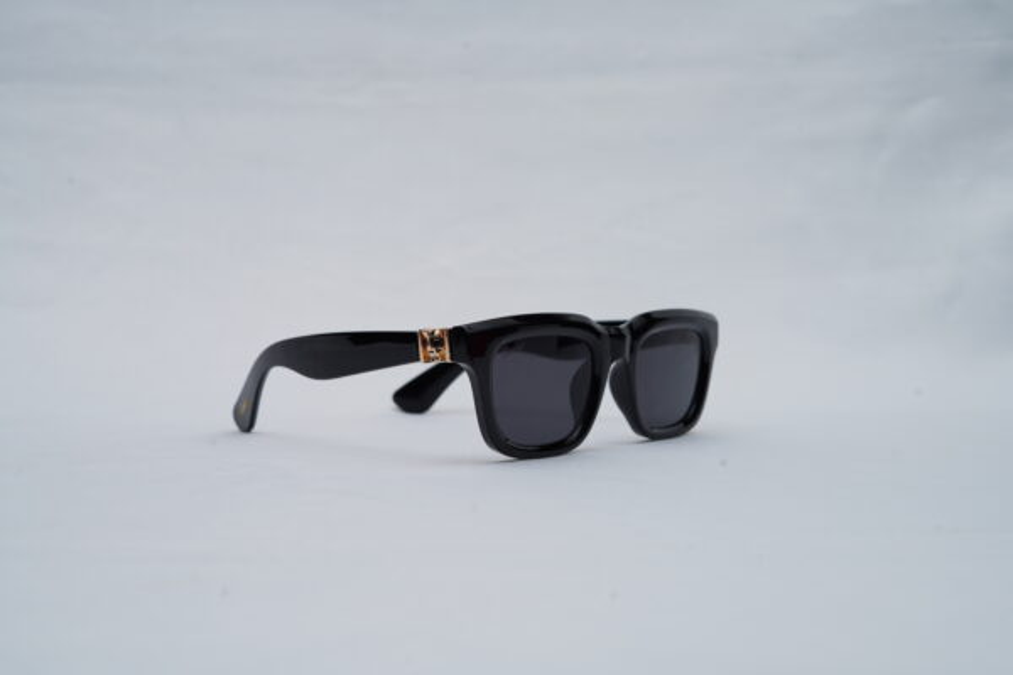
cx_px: 506
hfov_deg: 39.6
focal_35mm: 50
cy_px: 338
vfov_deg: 27.0
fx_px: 1407
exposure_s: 1/160
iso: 100
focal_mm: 50
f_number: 9
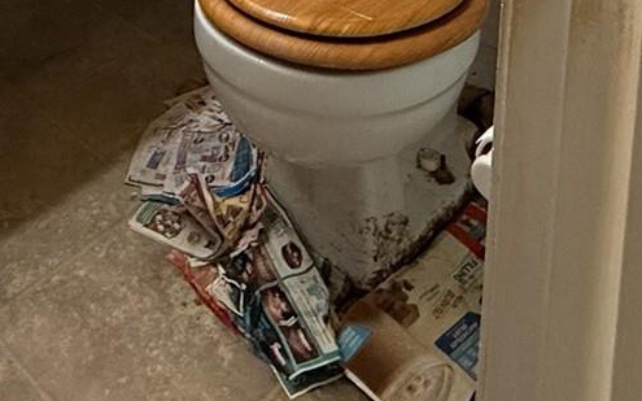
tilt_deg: -6.3
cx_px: 122
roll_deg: -0.7
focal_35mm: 48
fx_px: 840
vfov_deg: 19.4
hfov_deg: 40.0
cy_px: -339
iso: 400
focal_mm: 2.22
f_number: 2.2
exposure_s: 1/60
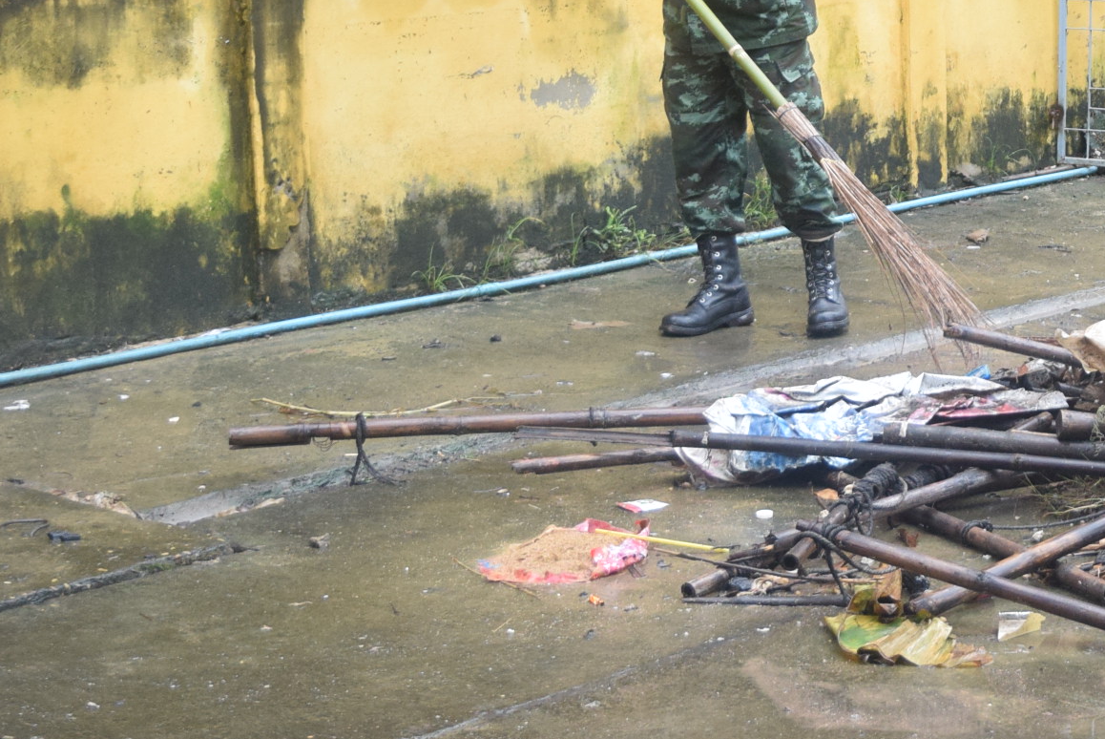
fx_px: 2857
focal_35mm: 93
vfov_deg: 14.5
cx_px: 1275
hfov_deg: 20.6
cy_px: 28
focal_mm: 24
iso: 800
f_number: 4
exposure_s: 1/500
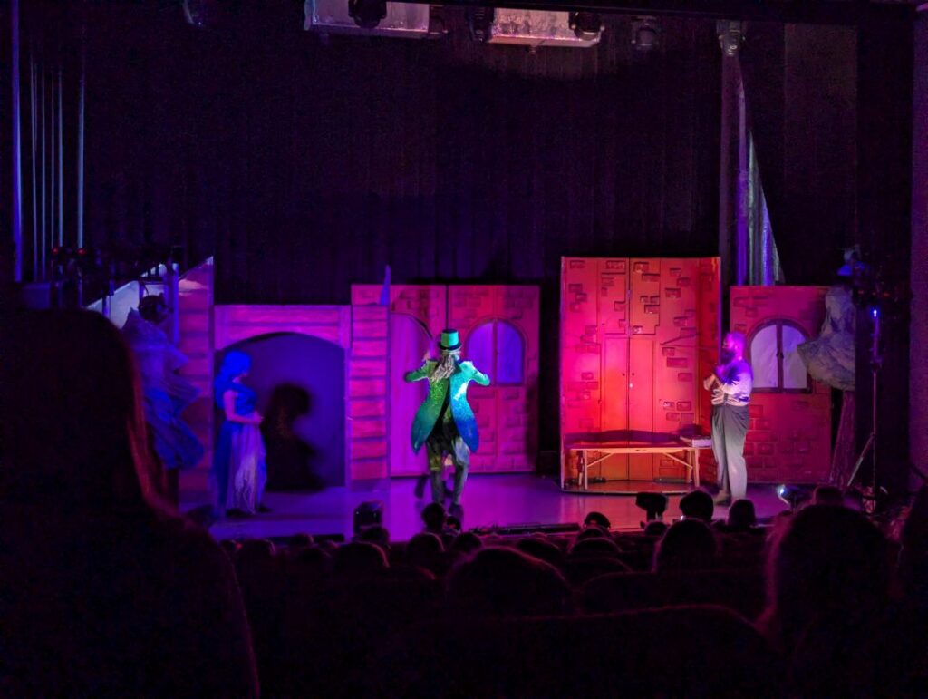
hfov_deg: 39.6
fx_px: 1289
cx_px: 464
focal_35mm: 48
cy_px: 350
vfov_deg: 30.3
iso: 242
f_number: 1.85
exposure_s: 1/93.3
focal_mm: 6.81
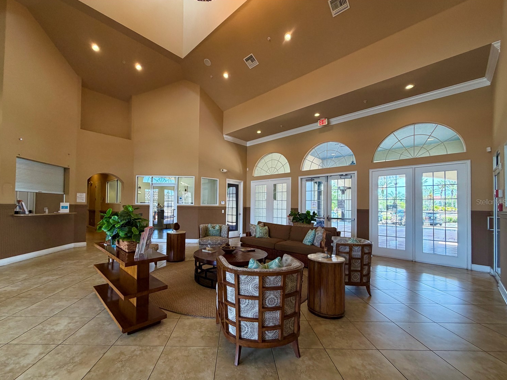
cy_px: 202
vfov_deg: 81.7
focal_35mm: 15
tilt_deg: +1.0
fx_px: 220
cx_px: 237
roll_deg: -0.7
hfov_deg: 98.0
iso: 250
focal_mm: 2.22
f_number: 2.2
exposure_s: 1/120
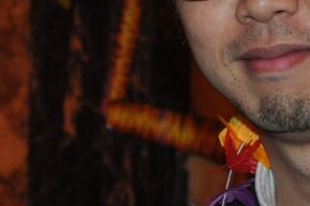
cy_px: 130
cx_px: -1
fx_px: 1944
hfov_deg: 9.1
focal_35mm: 226
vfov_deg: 6.1
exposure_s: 1/60
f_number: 4.5
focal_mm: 34
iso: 800
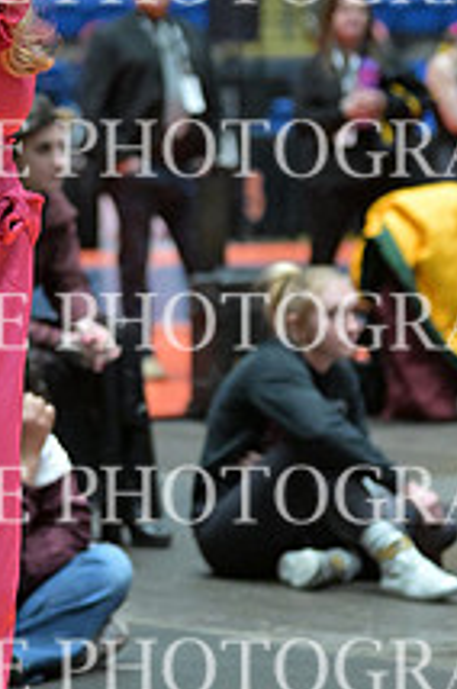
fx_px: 3629
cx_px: 34
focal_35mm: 190
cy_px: 235
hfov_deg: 7.2
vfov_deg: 10.8
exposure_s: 1/800
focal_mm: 70
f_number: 2.8
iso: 6400
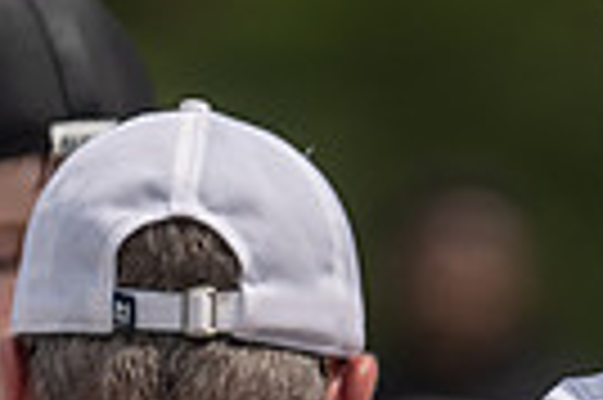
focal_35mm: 867
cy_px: 681
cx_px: 639
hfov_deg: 2.4
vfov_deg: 1.6
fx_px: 14504
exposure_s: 1/3200
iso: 100
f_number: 2.8
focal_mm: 200
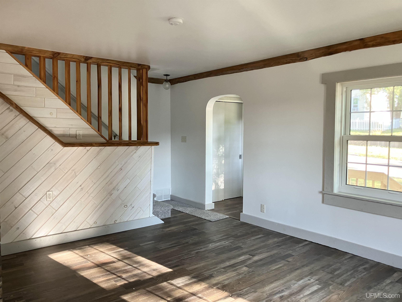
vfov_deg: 49.7
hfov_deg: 63.4
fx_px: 325
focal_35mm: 28
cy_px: 151
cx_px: 201
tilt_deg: -2.7
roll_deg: -0.8
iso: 125
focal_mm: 3.99
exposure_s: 1/60
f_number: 1.8
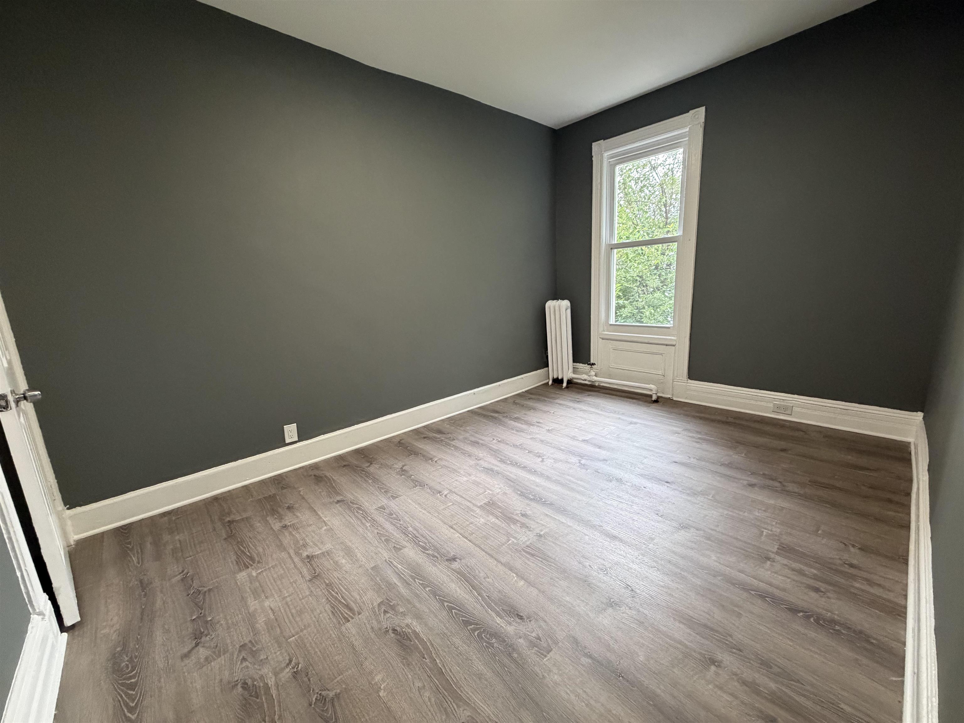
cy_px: 362
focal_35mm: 14
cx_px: 482
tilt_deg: -11.6
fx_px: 390
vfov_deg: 85.7
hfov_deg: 102.1
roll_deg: +3.5
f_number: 2.2
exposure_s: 1/60
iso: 400
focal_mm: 2.22
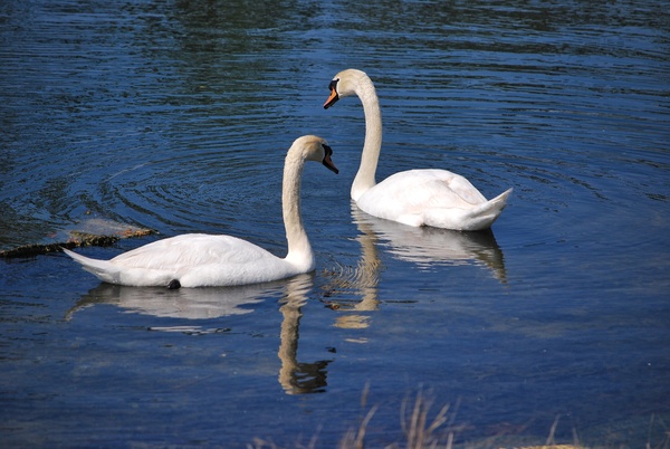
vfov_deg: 6.3
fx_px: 4054
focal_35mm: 218
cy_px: 224
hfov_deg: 9.4
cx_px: 335
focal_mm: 145
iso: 100
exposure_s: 1/1000
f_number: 5.3
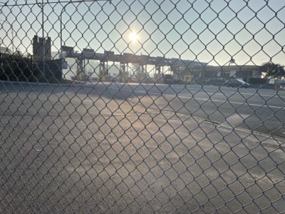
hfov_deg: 67.3
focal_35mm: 26
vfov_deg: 53.1
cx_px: 142
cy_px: 107
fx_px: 214
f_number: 1.6
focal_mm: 4.2
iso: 32
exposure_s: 1/5814
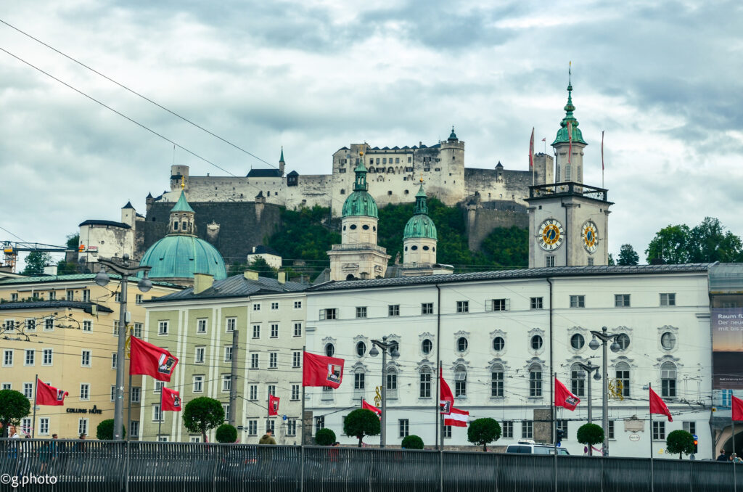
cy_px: 246
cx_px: 372
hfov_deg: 26.0
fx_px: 1606
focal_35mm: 78
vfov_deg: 17.4
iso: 125
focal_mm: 52
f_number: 7.1
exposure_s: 1/200
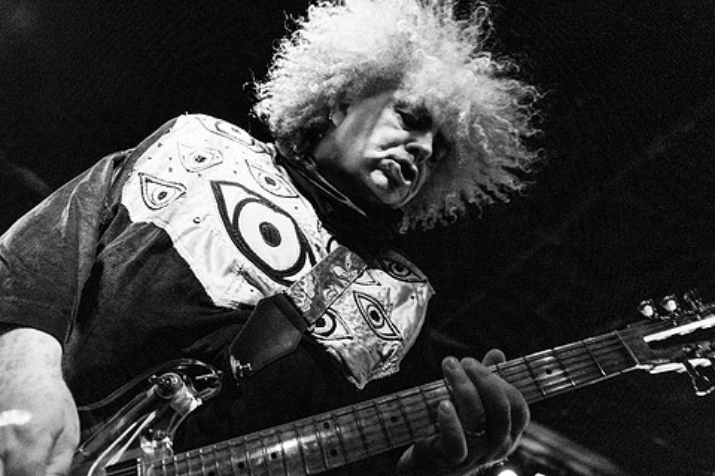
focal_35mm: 29
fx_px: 576
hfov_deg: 63.7
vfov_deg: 45.0
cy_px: 248
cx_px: 352
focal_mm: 24
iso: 3200
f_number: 3.2
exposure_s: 1/200
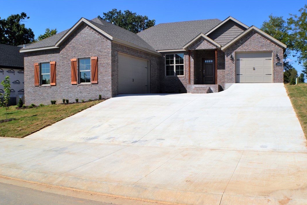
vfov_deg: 31.2
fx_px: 367
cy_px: 103
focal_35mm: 43
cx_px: 151
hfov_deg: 45.4
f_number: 11
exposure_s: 1/200
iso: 100
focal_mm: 28
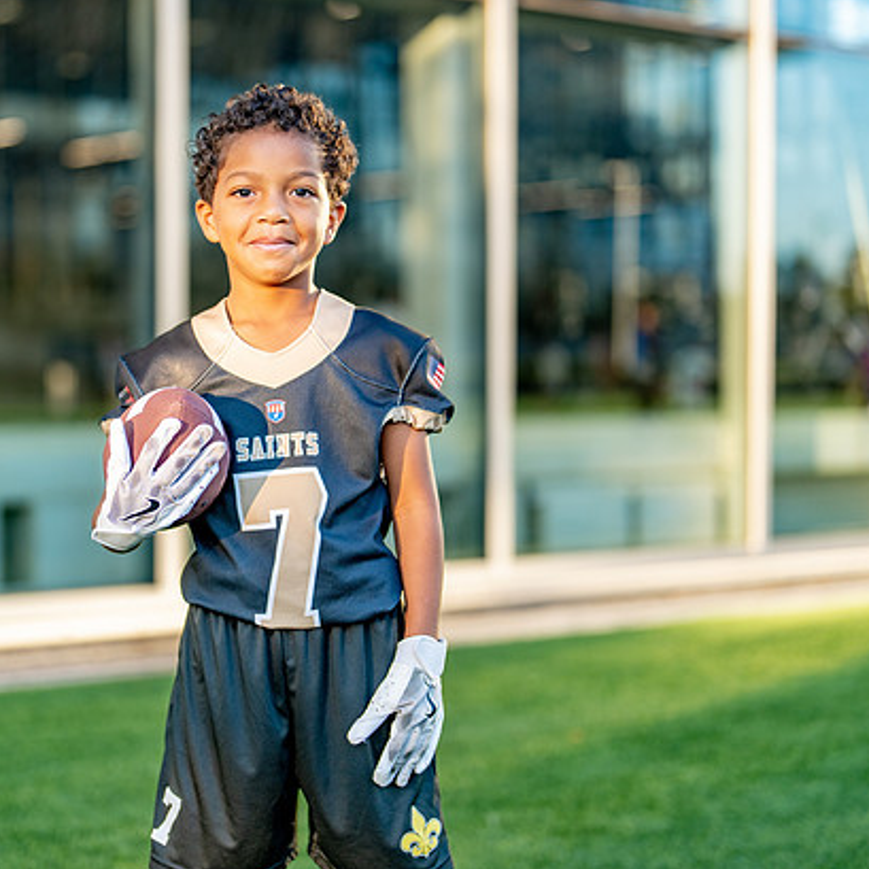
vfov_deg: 24.0
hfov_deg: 23.9
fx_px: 2045
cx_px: 298
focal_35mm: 72
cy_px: 401
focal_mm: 50
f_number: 1.2
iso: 200
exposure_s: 1/1250
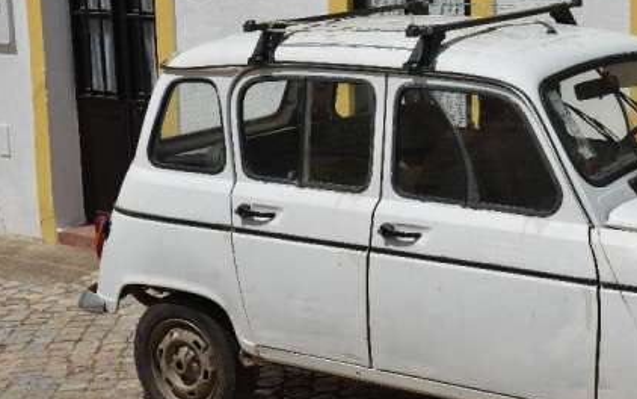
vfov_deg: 15.0
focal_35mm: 87
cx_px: 574
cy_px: 165
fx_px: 1511
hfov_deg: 23.2
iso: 125
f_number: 10
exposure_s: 1/500
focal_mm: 45
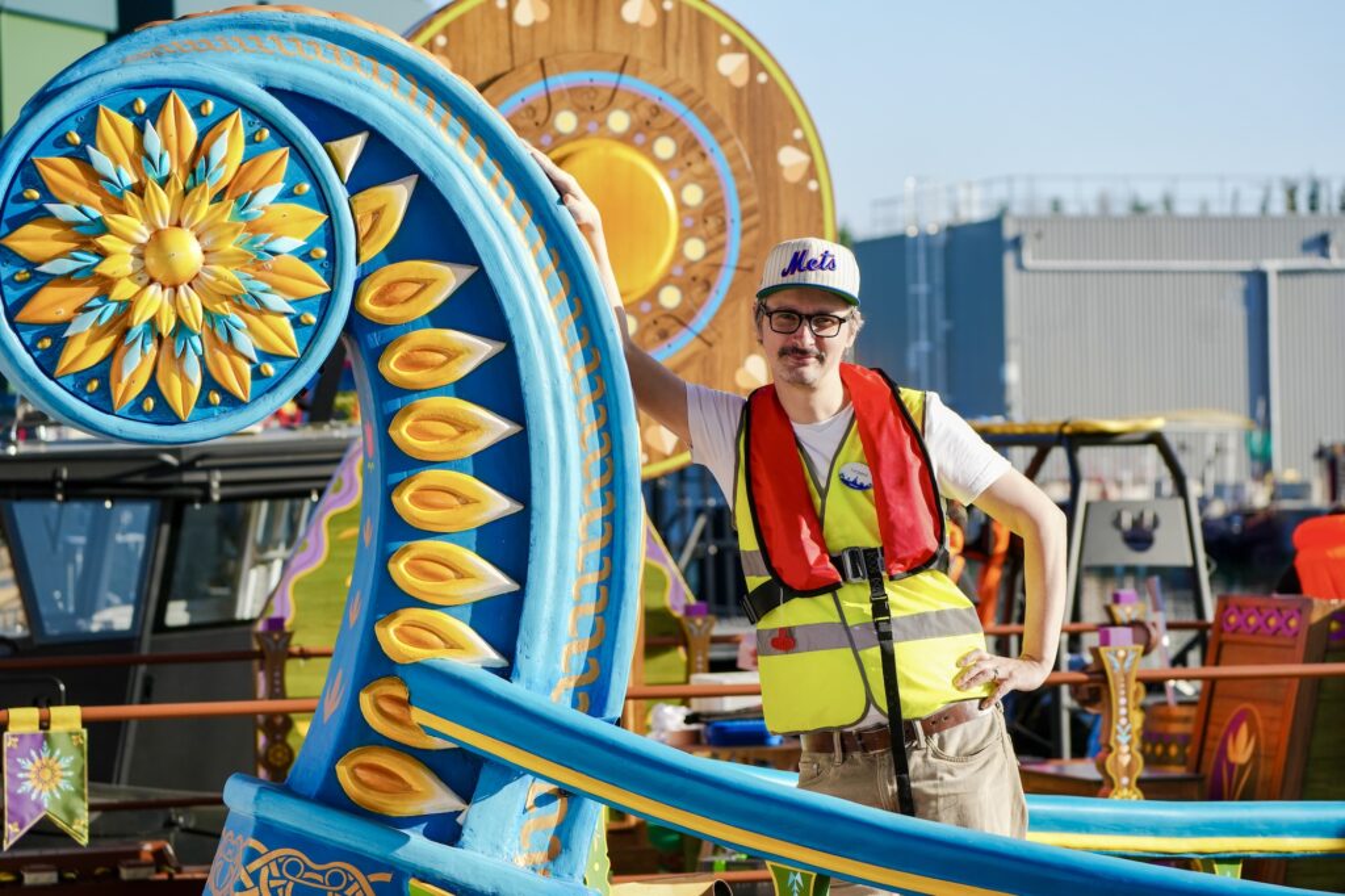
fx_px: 4071
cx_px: 672
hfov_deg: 18.8
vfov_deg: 12.6
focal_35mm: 109
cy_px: 448
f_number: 5.6
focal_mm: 109
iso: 500
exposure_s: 1/1250
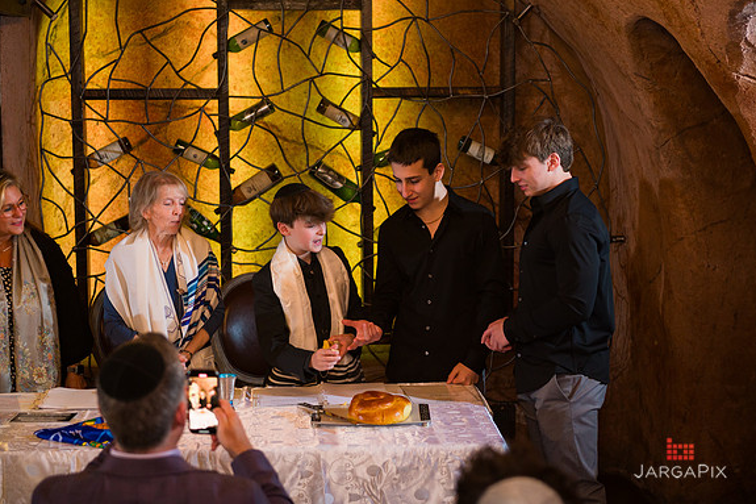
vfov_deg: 18.2
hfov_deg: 27.0
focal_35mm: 75
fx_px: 1574
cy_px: 239
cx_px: 399
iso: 1250
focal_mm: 70
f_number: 4
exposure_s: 1/200
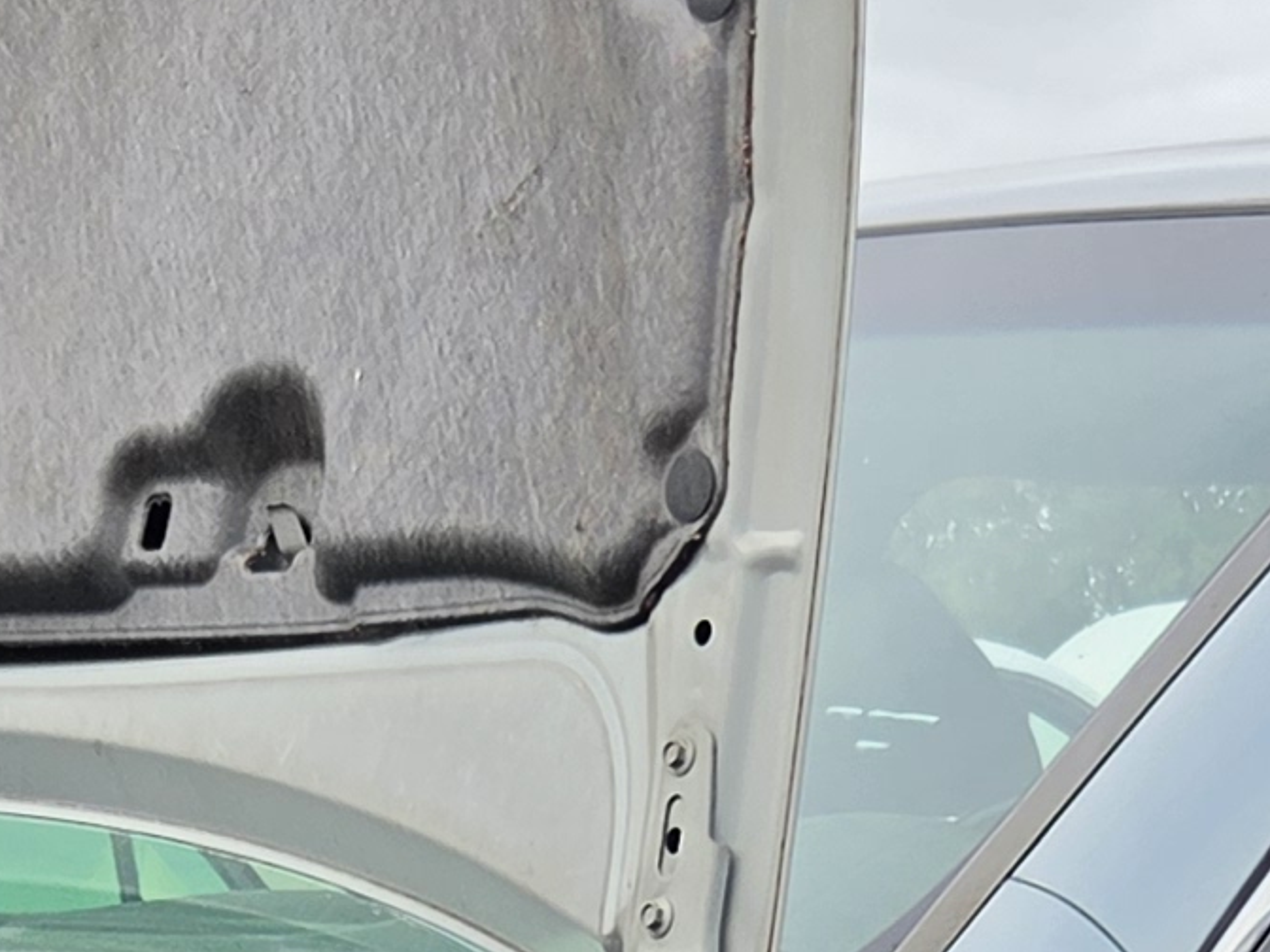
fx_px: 5026
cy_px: 1883
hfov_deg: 14.4
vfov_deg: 10.0
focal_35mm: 137
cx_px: 669
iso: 80
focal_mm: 5.4
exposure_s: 1/1245
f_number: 1.8
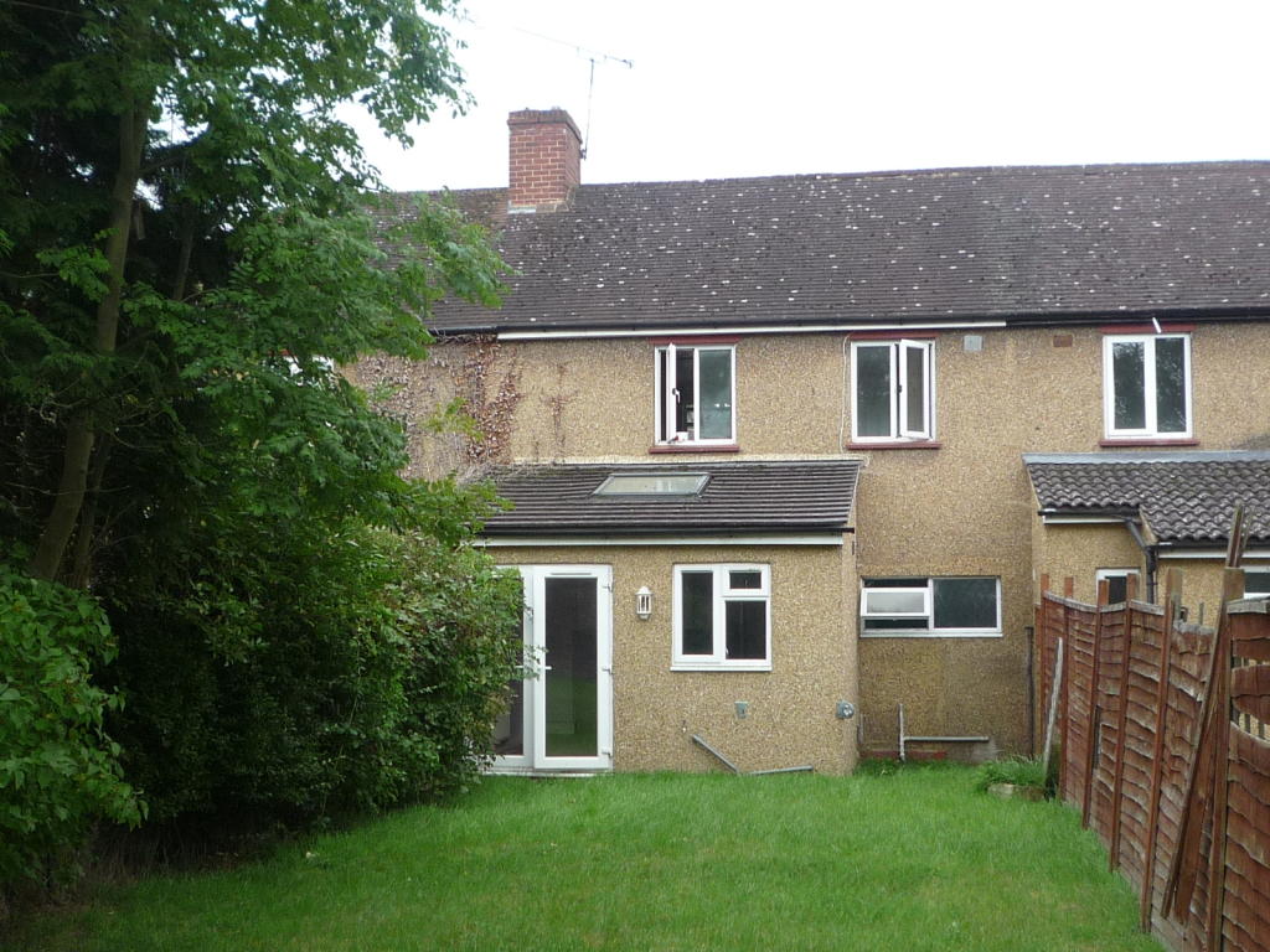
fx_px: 1724
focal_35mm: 47
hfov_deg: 40.4
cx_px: 635
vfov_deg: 30.9
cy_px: 476
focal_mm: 4.7
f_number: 2.9
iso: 100
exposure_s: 1/160
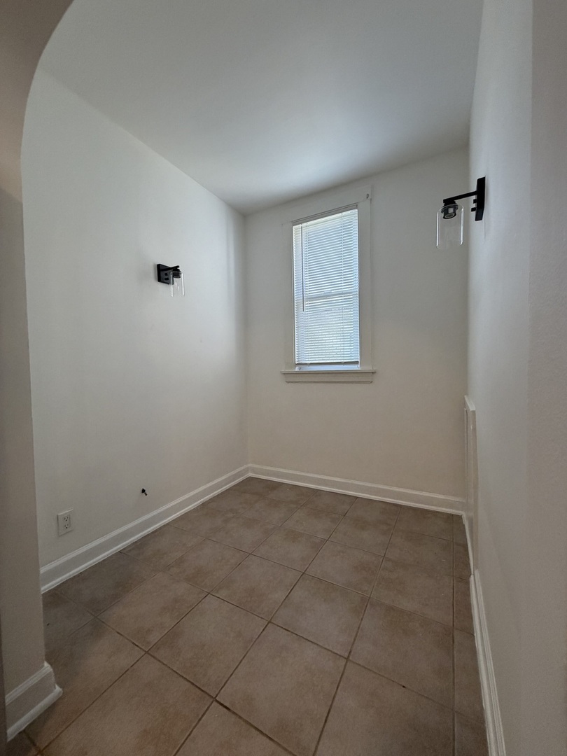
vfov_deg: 102.1
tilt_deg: -1.0
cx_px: 284
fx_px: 306
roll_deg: +0.9
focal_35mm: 14
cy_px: 378
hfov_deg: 85.7
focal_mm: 2.22
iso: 320
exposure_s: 1/120
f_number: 2.2
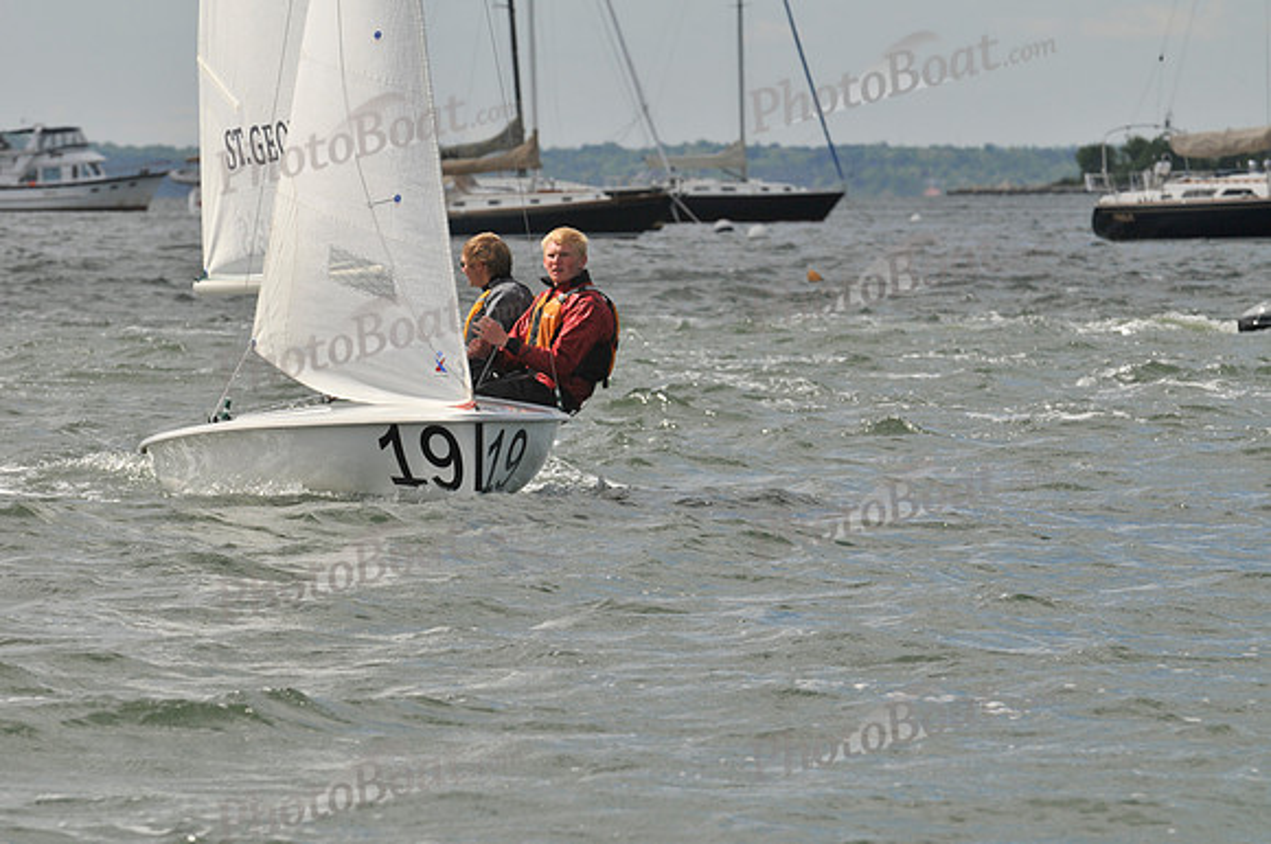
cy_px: 422
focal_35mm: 225
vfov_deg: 6.1
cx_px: 636
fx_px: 7933
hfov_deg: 9.2
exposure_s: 1/800
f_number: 9
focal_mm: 150
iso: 200
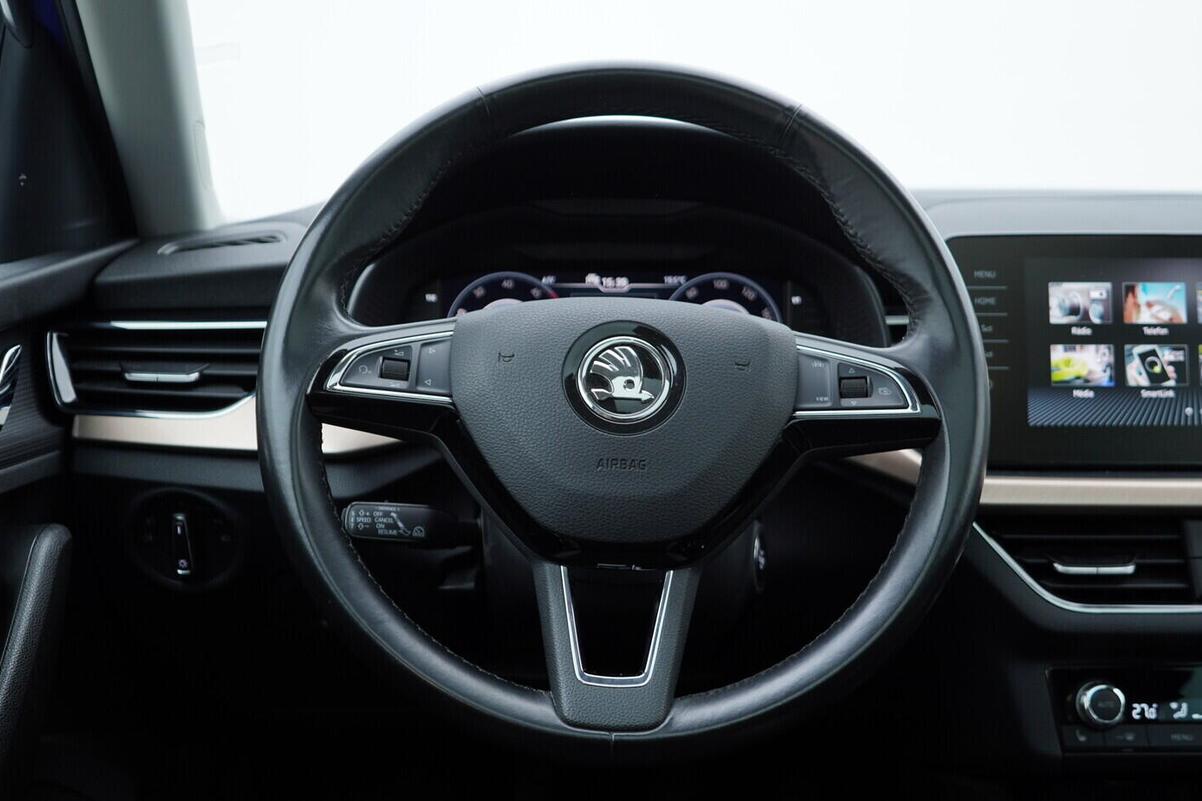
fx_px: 1235
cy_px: 399
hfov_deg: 51.9
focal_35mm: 37
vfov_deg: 35.9
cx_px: 601
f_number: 3.2
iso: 125
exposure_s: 1/50
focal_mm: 24
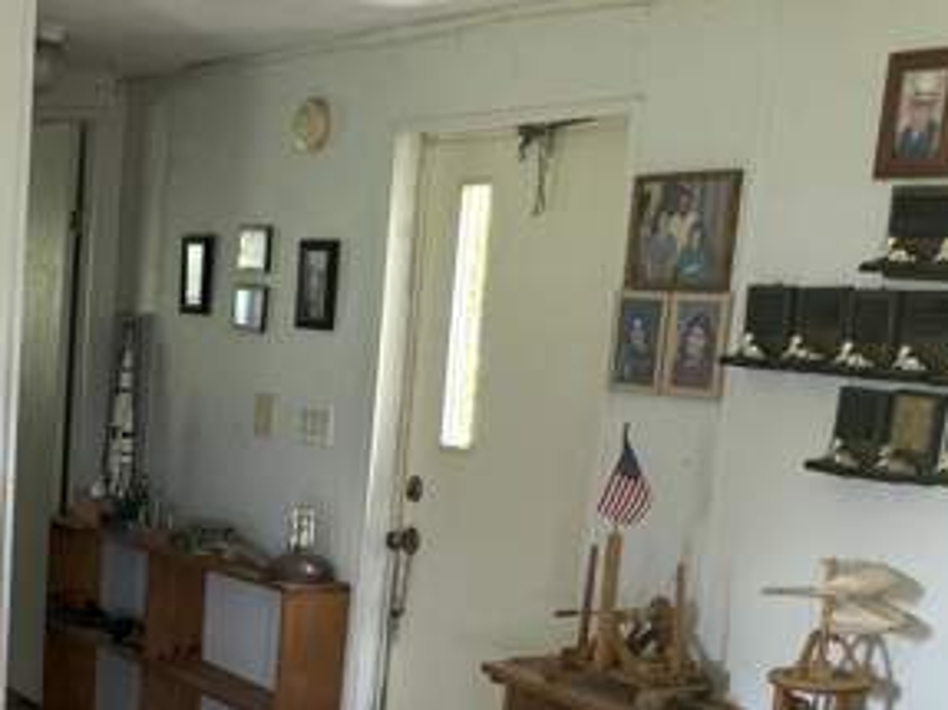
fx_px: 1834
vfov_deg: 21.2
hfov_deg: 25.2
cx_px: -274
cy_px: 700
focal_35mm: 67
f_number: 1.78
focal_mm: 6.76
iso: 125
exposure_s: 1/60
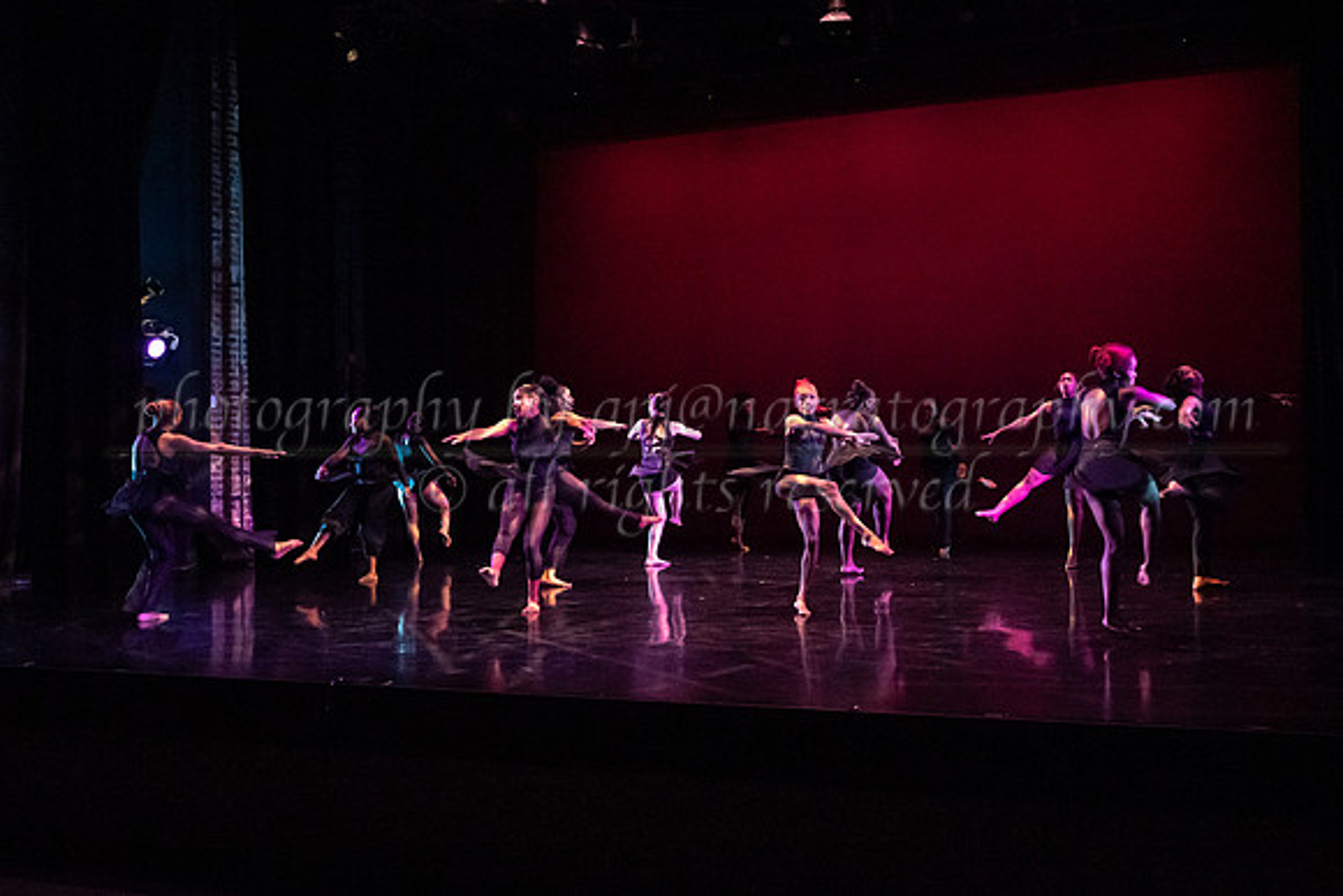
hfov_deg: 56.2
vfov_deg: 39.4
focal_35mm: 34
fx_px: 1253
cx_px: 750
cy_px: 430
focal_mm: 28
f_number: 3.5
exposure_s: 1/320
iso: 6400
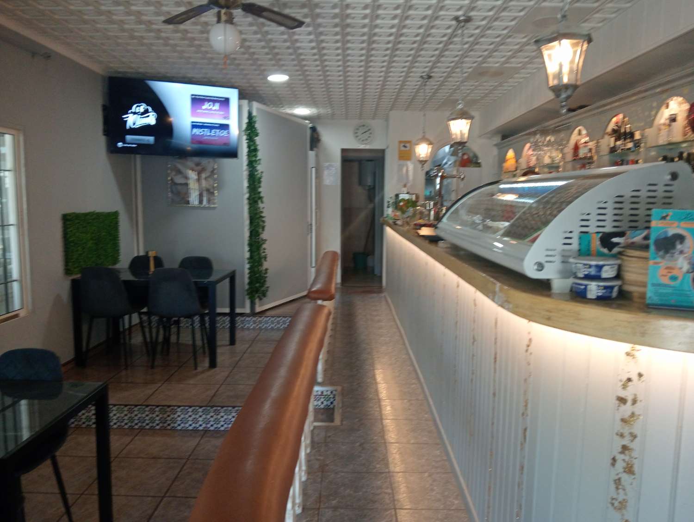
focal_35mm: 28
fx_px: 562
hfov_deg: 63.4
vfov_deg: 49.8
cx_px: 347
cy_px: 261
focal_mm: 3.98
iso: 243
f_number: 1.8
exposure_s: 1/33.3
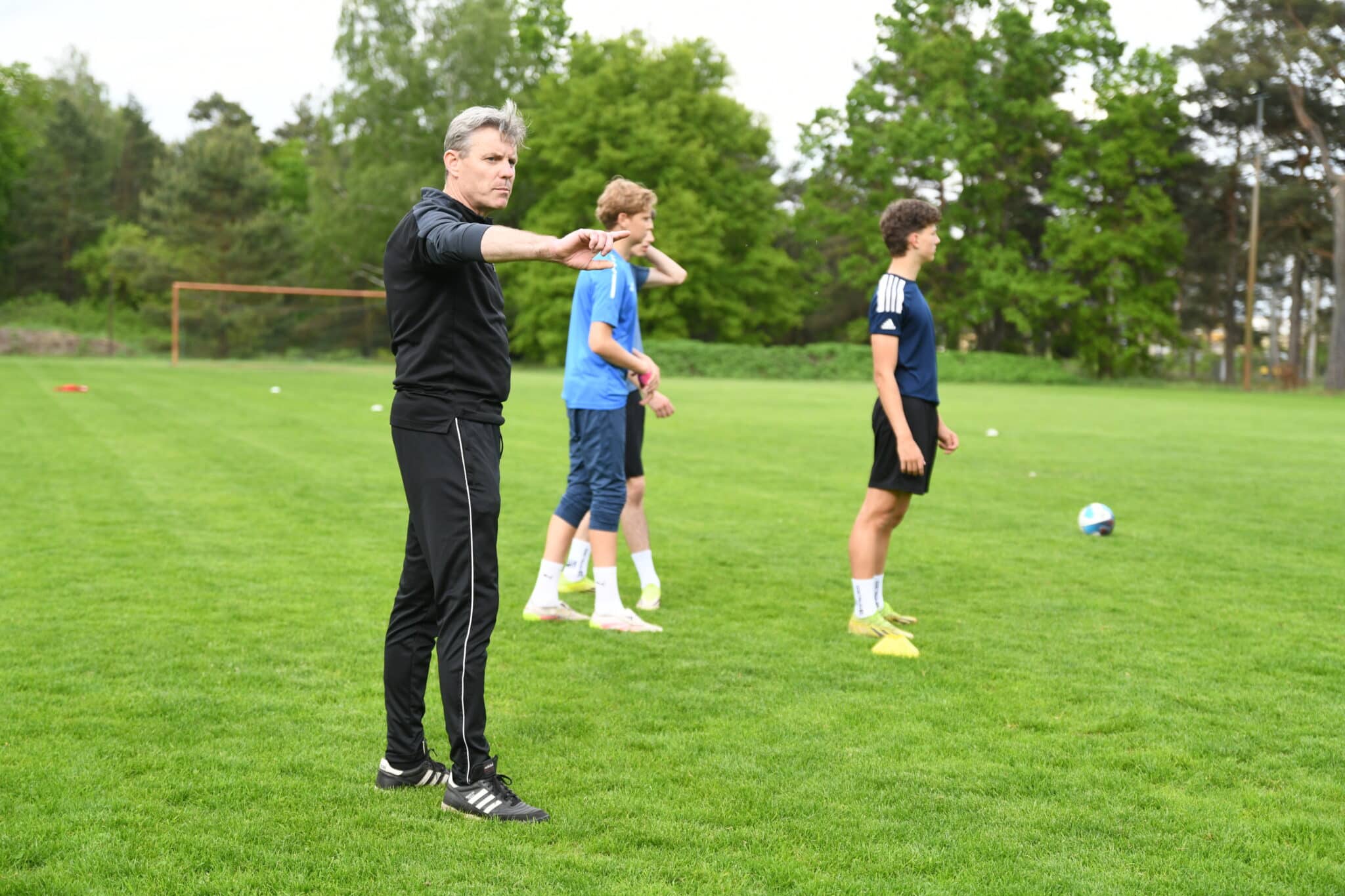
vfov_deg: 24.6
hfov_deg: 36.2
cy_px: 448
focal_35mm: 55
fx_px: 2055
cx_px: 672
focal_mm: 55
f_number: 2.8
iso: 720
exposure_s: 1/1250
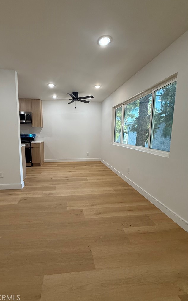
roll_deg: +0.1
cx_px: 76
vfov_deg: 101.5
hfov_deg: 74.0
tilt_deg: -6.8
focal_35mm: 15
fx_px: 123
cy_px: 150
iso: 100
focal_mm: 2.22
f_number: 2.2
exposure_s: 1/120
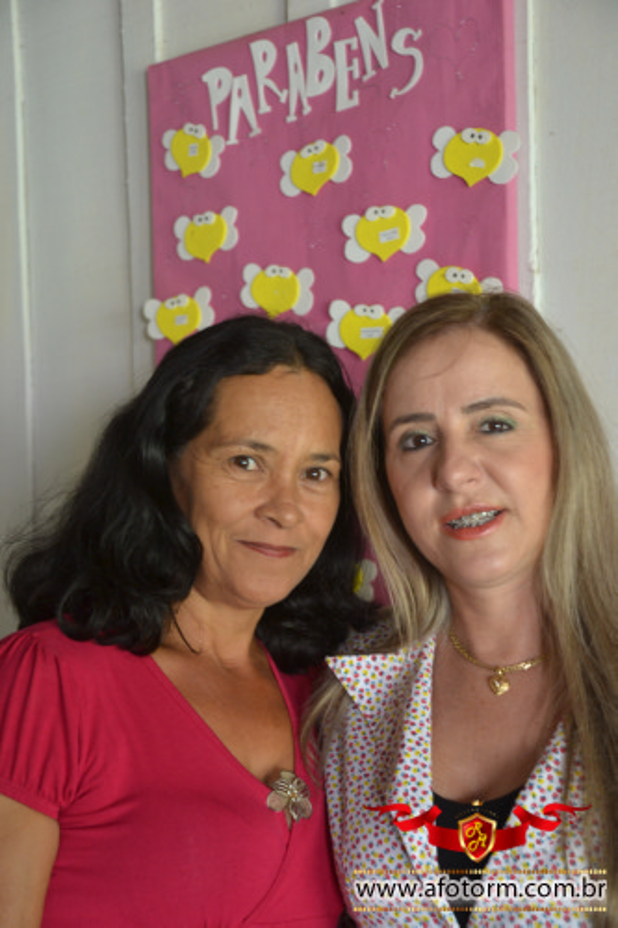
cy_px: 464
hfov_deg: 22.6
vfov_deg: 33.4
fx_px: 1546
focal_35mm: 60
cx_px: 309
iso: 720
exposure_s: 1/60
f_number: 4.5
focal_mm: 40
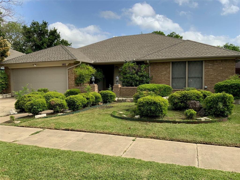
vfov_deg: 48.2
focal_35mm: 29
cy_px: 90
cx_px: 120
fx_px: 201
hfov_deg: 61.7
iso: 16
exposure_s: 1/1342
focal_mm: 3
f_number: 1.8
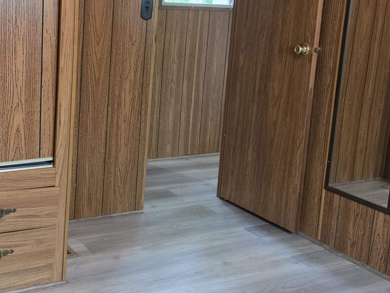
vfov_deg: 29.3
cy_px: 80
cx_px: 100
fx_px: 552
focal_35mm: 49
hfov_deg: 38.0
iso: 500
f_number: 1.4
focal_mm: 6.5
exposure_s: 1/120
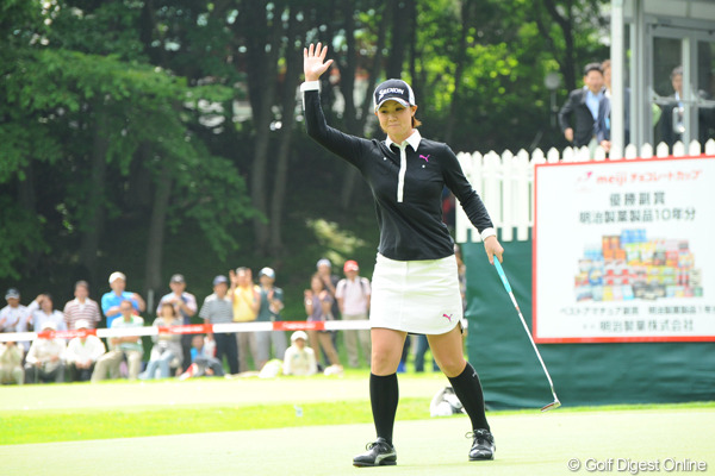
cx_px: 358
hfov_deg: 11.1
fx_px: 3674
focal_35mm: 185
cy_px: 238
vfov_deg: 7.4
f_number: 5.6
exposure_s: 1/640
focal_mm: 185
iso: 800
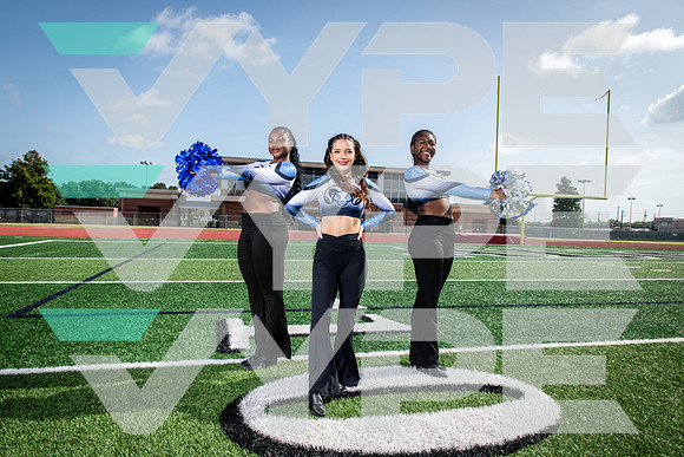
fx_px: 456
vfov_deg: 53.2
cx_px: 342
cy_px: 228
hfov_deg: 73.7
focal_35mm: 24
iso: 125
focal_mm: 24
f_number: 7.1
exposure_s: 1/400
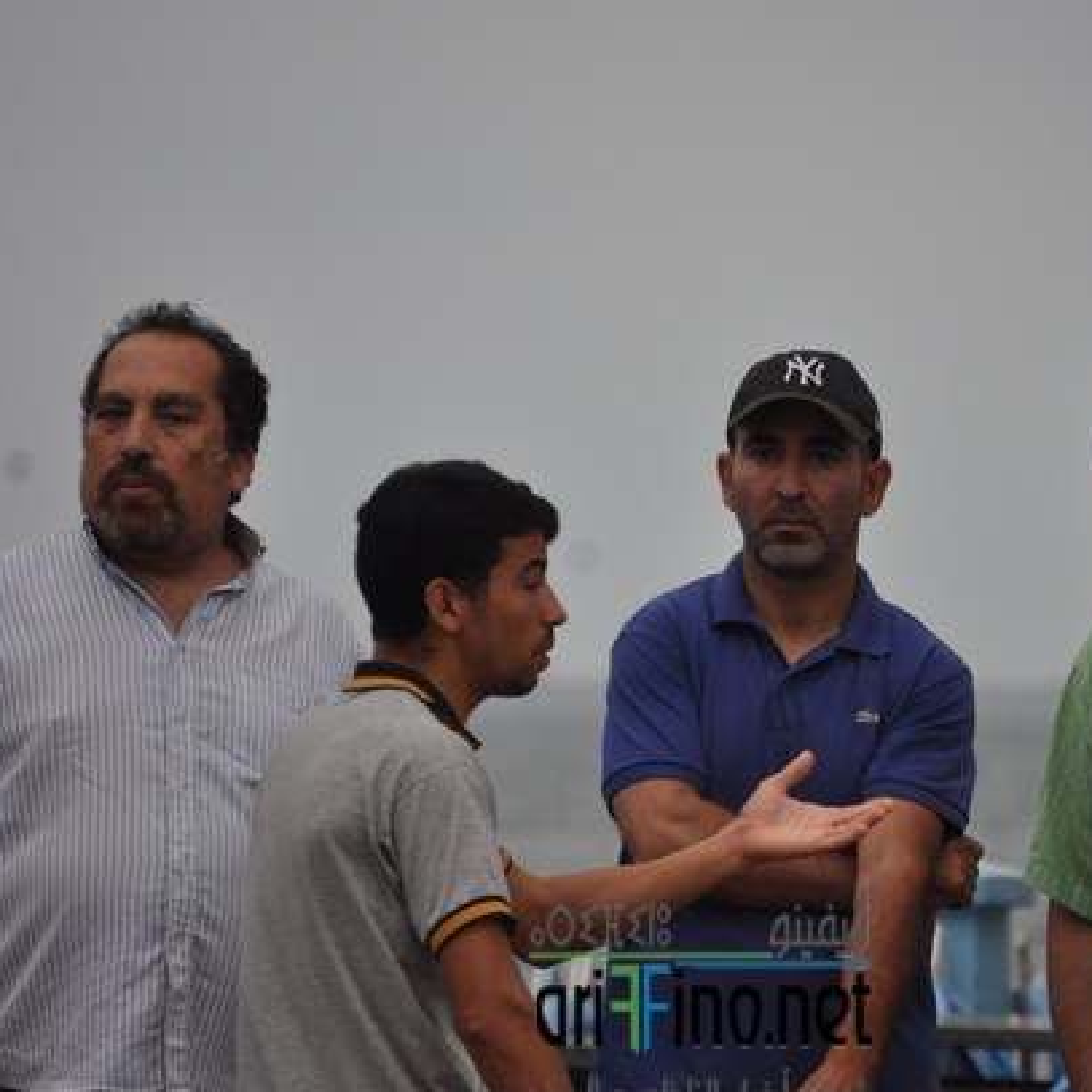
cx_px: 700
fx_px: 14276
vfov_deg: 4.4
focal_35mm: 400
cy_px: 546
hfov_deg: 4.4
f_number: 5.6
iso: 800
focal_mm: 200
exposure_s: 1/800
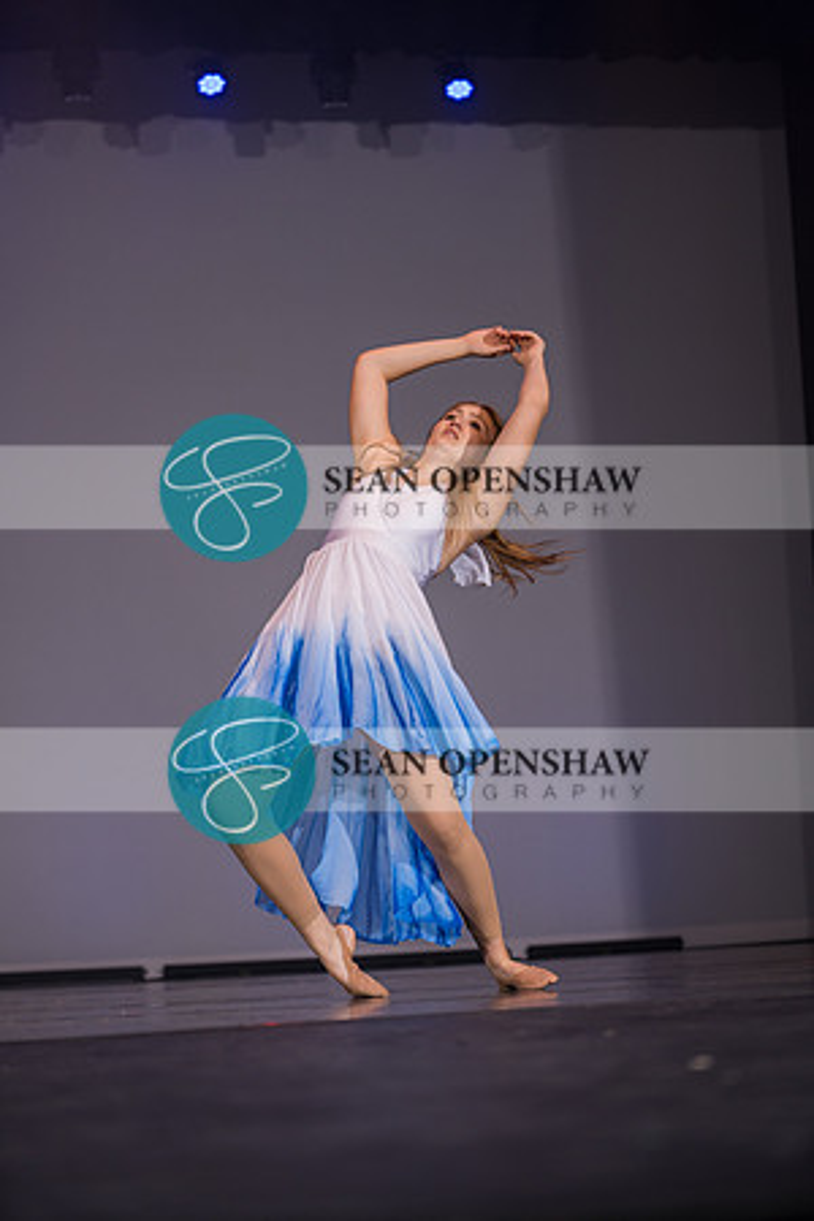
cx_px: 407
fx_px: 2374
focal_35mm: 70
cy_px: 610
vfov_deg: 28.8
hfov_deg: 19.5
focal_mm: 70
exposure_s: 1/500
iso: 500
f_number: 2.8
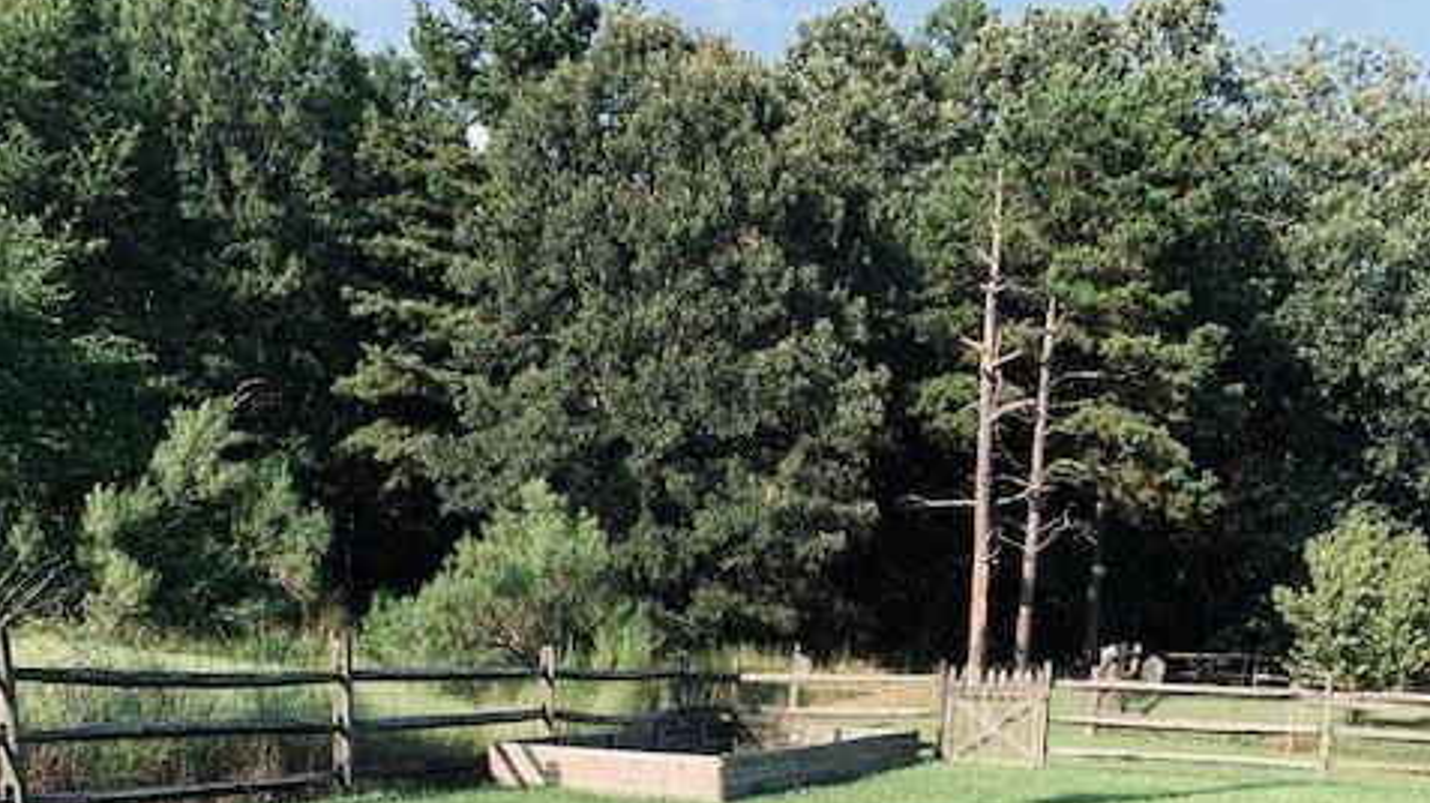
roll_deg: -1.6
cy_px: 938
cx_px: 714
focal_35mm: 38
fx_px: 1440
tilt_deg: -12.4
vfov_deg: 27.7
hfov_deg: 52.8
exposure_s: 1/765
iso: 25
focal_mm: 4.25
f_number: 1.8
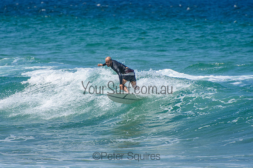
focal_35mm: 600
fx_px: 4217
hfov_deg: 3.4
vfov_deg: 2.3
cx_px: 126
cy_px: 84
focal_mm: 400
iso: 320
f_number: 5.6
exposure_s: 1/2000
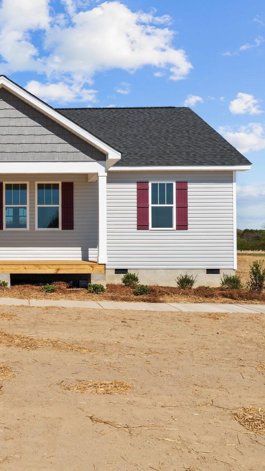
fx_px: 435
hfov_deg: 31.6
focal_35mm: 35
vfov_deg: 56.9
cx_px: 7
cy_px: 232
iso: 400
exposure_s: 1/1000
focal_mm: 21.5
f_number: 8
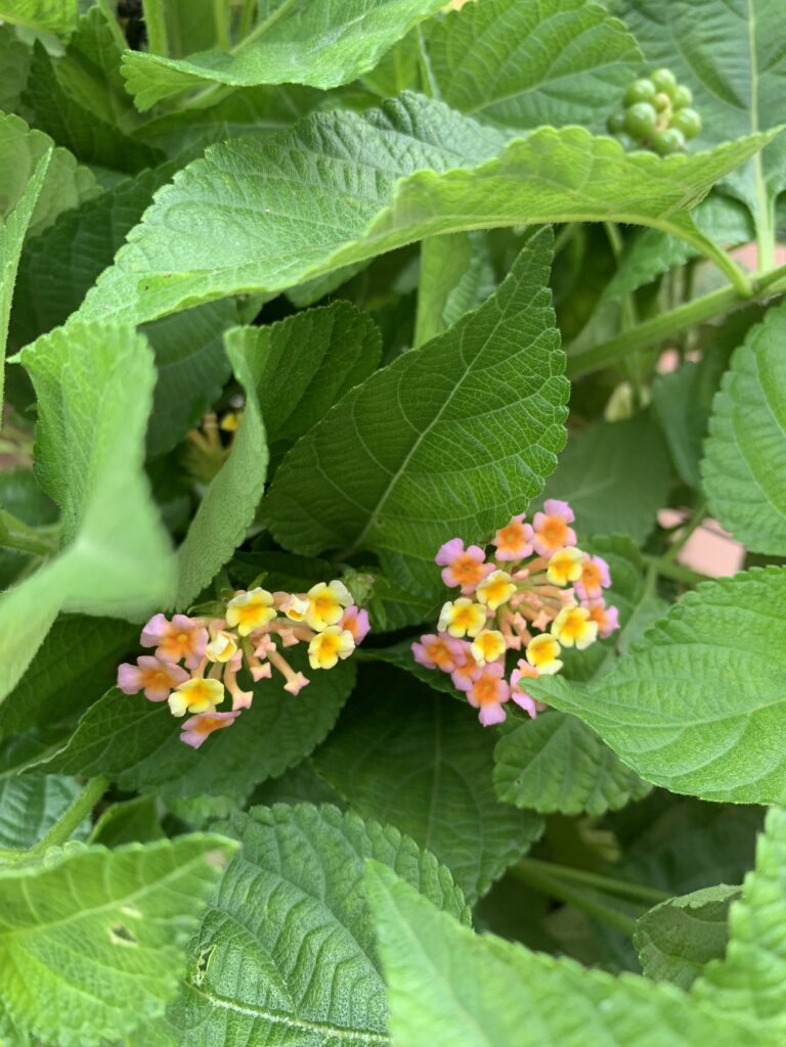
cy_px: 524
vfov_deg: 67.3
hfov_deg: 53.1
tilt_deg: -42.7
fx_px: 787
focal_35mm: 26
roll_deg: -10.4
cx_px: 393
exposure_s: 1/122
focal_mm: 4.25
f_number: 1.8
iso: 40
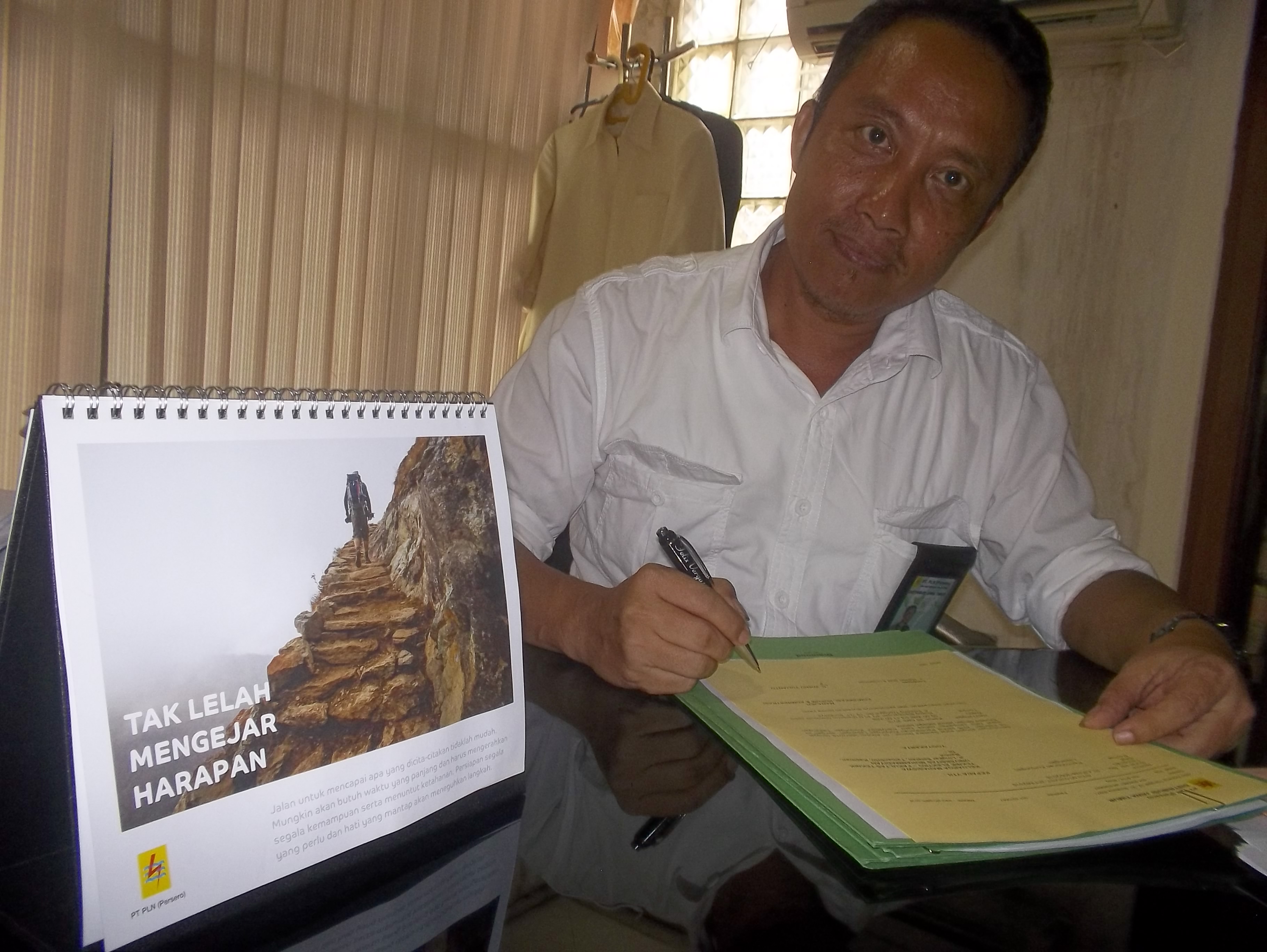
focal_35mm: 29
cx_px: 634
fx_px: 1062
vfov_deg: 48.3
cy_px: 476
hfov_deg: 61.6
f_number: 3.3
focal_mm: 4.1
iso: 160
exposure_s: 1/30
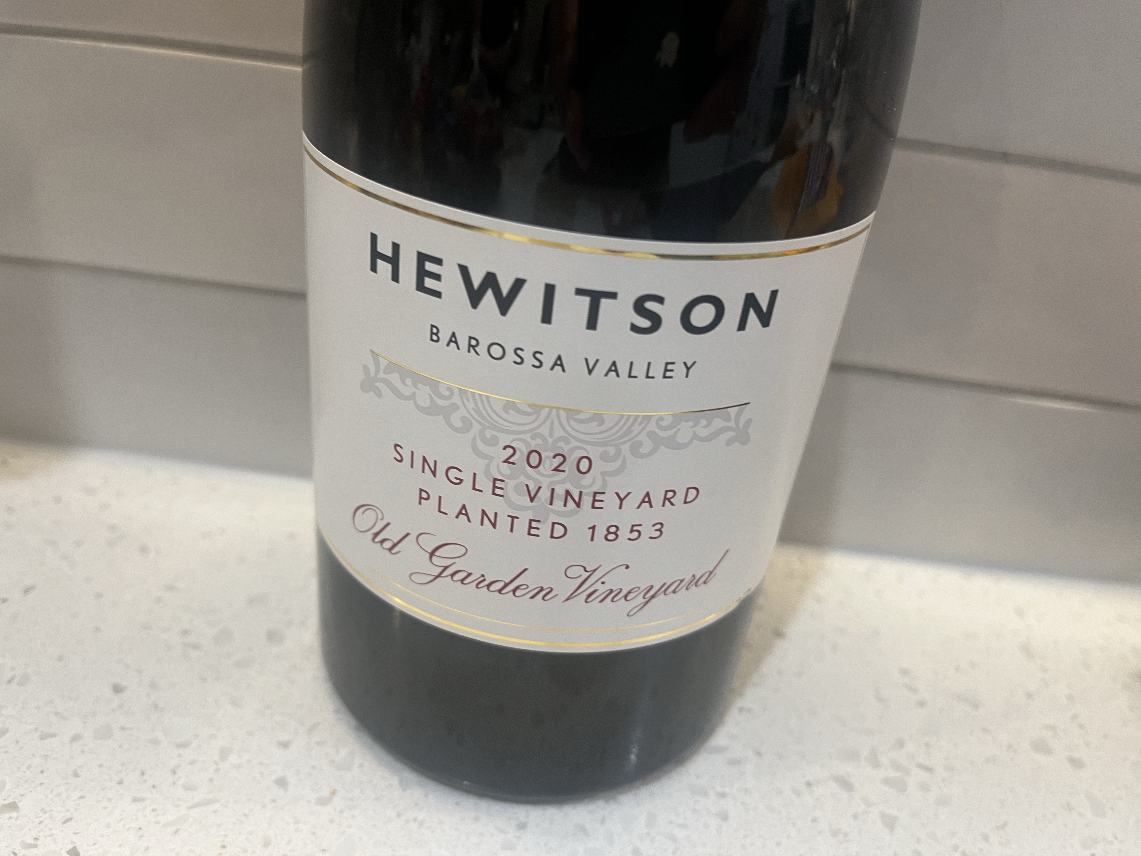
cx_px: 570
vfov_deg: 53.1
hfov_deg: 67.3
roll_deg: -8.4
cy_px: 428
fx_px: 857
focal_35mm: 26
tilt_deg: -31.3
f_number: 1.6
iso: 80
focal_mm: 5.1
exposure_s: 1/50
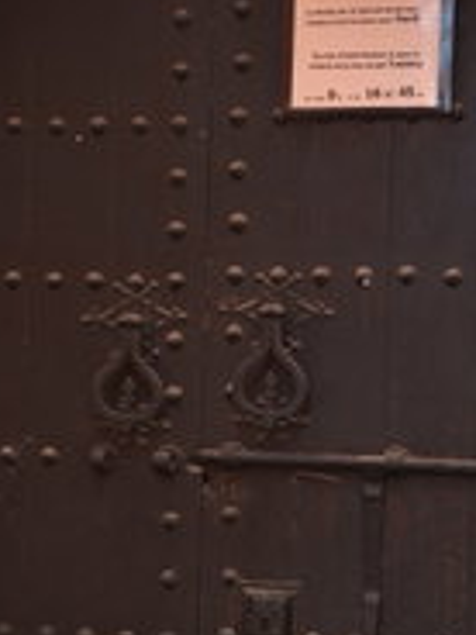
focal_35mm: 87
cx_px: 324
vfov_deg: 22.2
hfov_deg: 16.9
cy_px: 519
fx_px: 1595
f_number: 2.2
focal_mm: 4.12
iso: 40
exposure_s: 1/120
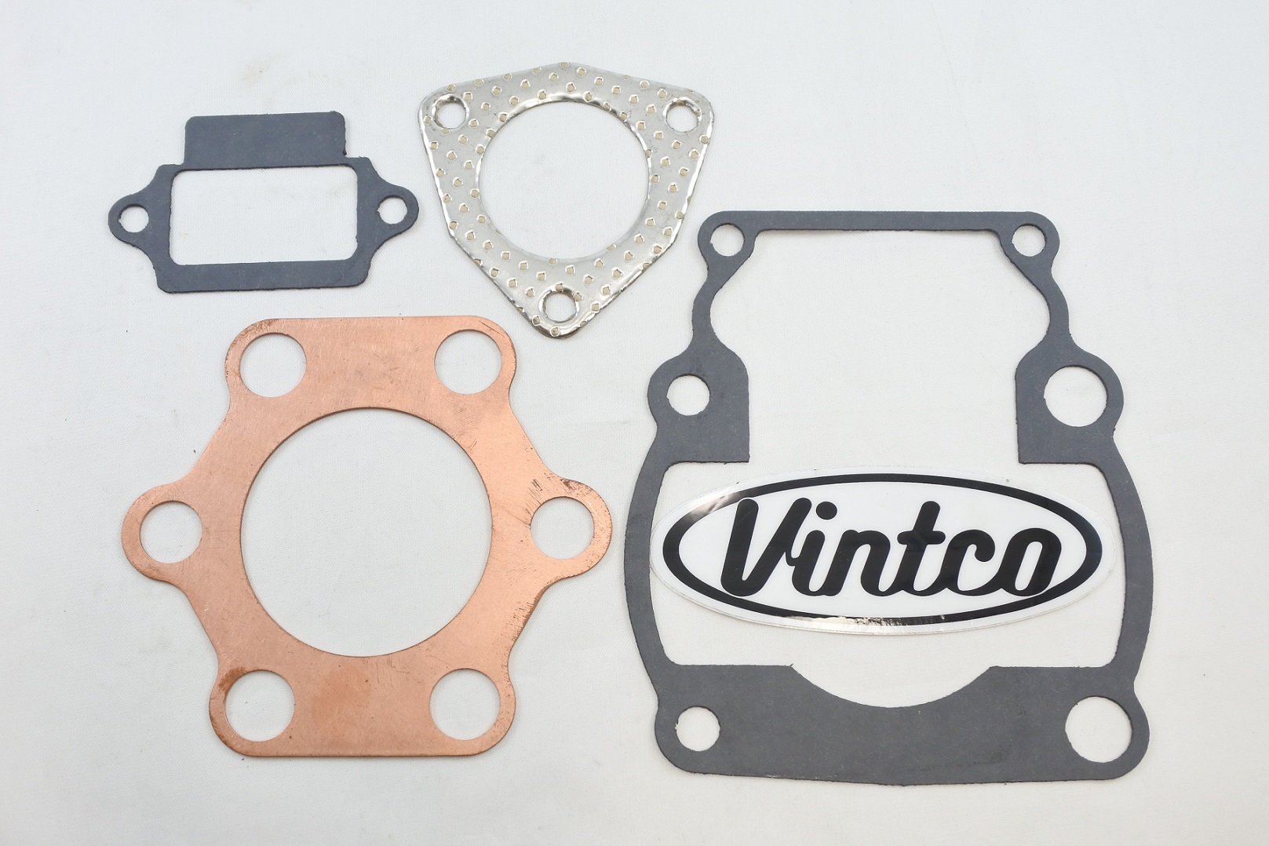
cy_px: 423
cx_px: 634
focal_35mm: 34
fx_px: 1198
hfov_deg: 55.8
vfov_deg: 38.9
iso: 400
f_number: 4
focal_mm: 12.8
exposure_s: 1/125
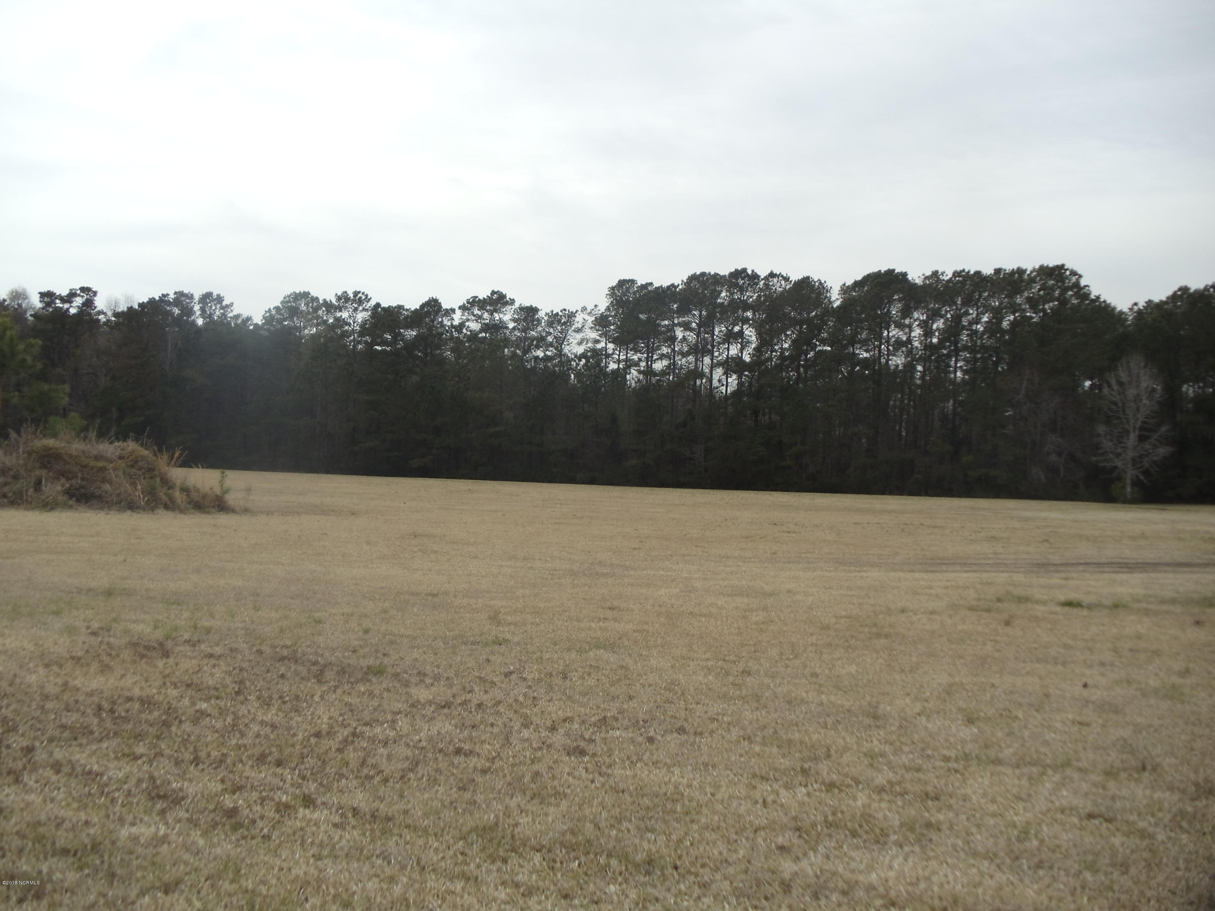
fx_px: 1544
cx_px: 608
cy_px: 456
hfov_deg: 42.9
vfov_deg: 32.9
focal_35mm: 44
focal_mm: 6
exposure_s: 1/250
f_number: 7.1
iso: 80
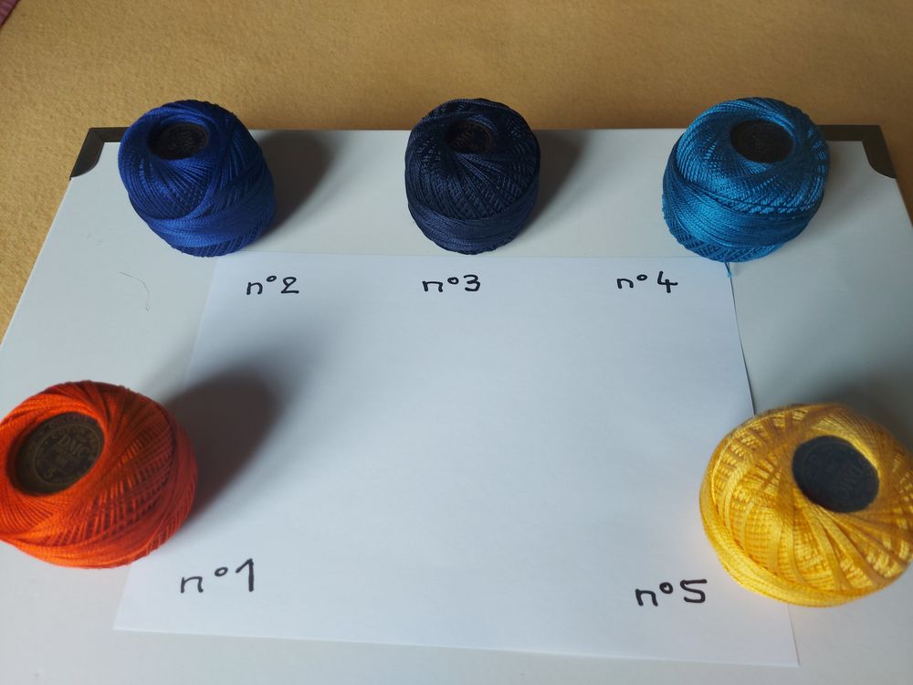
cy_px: 342
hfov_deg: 71.6
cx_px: 456
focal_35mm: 24
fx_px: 633
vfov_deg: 56.8
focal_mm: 5.23
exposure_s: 1/50
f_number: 1.8
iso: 40
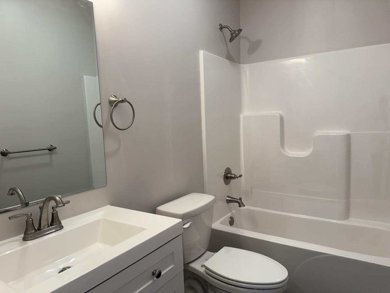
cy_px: 146
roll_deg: +1.8
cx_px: 195
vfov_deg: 56.8
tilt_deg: -5.3
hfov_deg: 71.6
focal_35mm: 24
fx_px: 270
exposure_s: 1/120
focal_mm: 6.76
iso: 100
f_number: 1.78
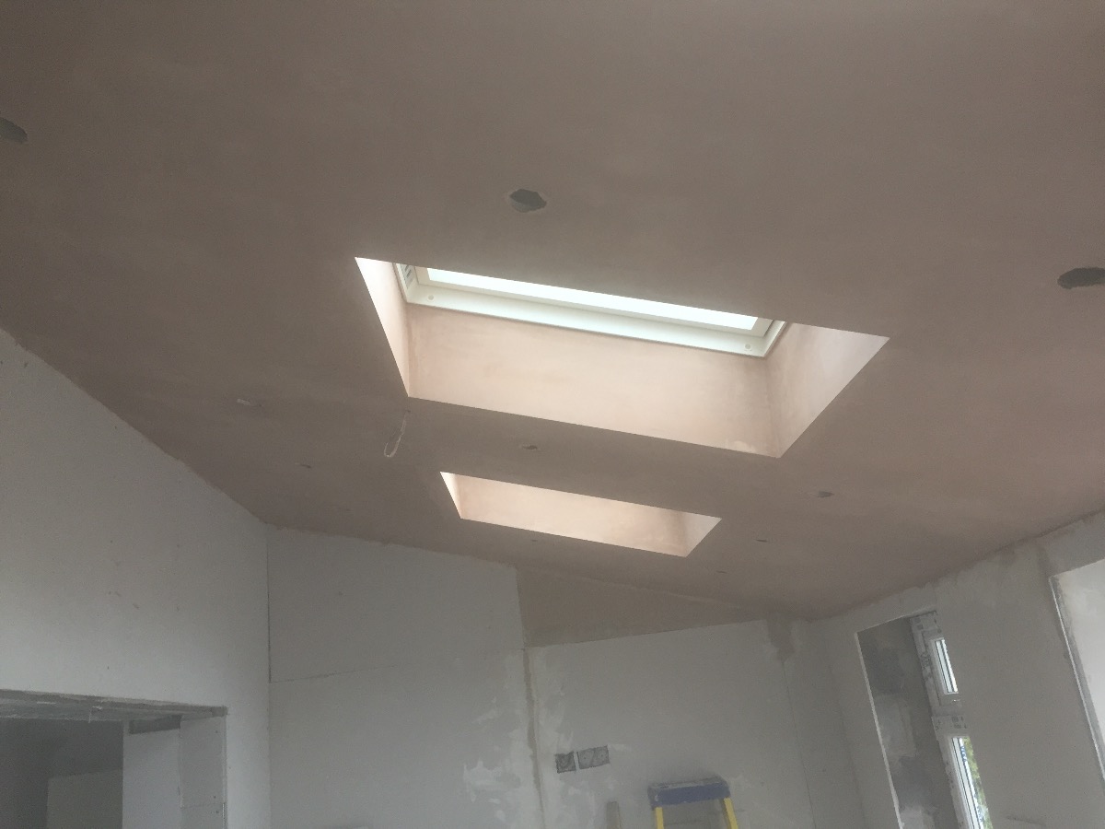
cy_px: 414
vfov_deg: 48.2
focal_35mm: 29
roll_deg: +6.5
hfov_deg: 61.7
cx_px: 552
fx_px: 926
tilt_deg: +18.5
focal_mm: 4.15
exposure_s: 1/33
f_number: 2.2
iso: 80
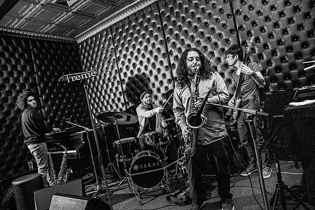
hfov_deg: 73.7
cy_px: 105
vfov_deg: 53.2
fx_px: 210
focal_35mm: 24
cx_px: 158
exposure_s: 1/200
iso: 6400
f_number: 4
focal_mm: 24
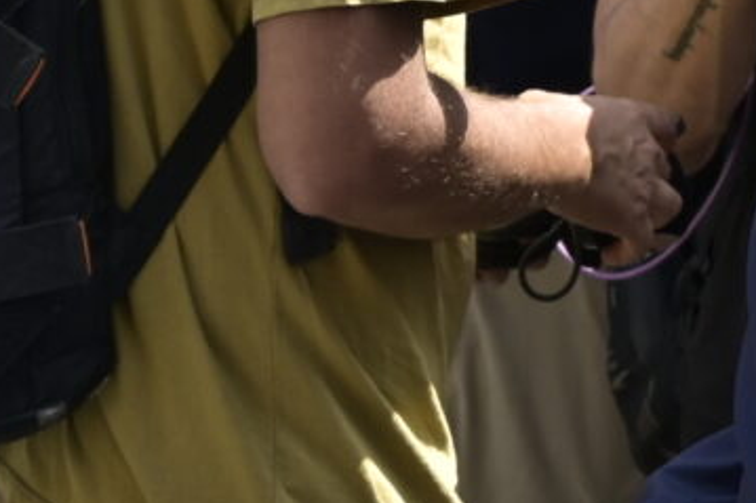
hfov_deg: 9.4
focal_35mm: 214
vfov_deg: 6.4
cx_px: 1000
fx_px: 4492
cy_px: -107
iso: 320
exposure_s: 1/640
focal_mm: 43
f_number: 8
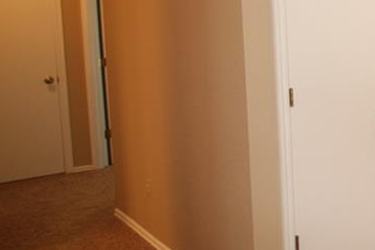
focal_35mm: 42
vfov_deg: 31.3
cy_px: 64
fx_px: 437
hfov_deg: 32.5
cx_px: 505
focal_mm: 10
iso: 100
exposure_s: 1/13
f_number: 3.5
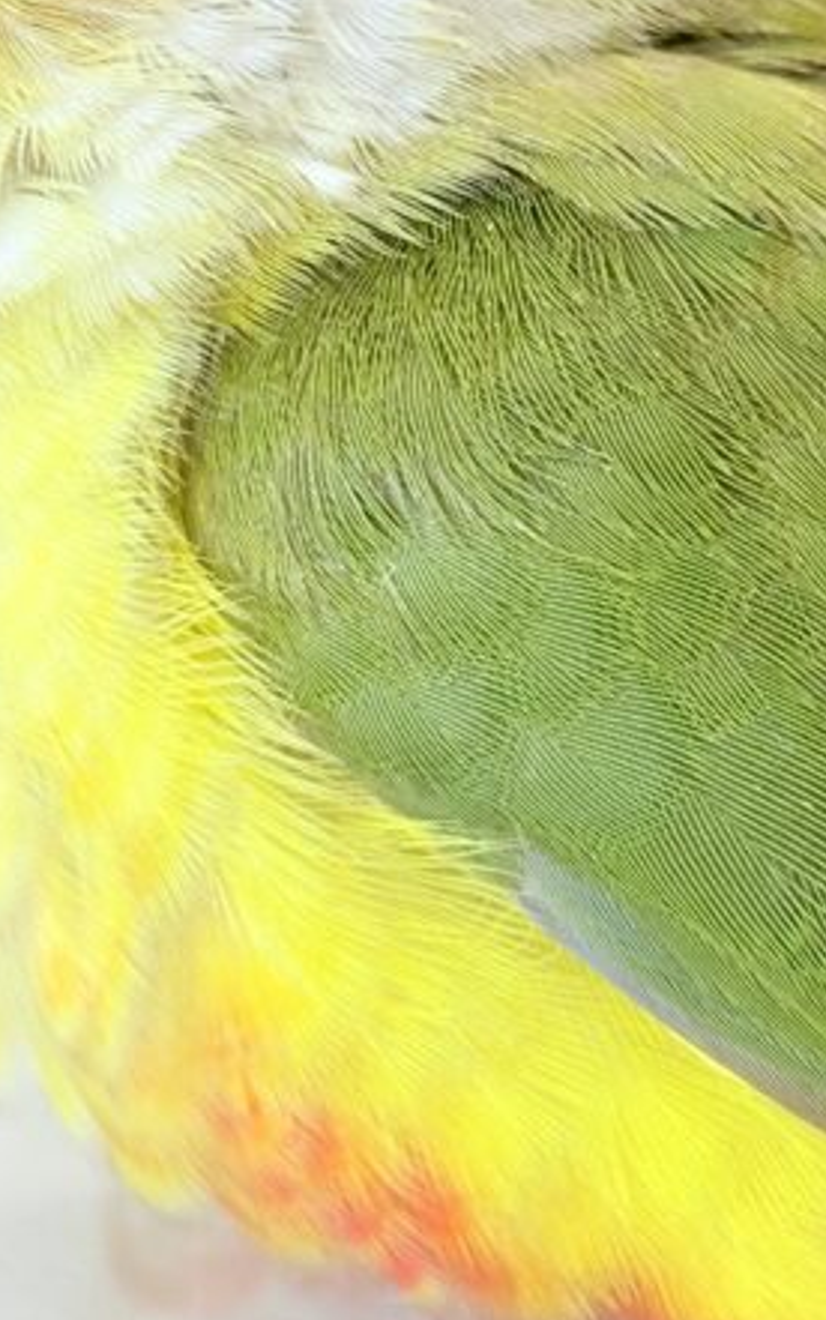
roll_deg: -1.8
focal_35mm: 150
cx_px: 661
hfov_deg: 8.7
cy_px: 332
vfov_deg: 13.9
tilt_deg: -6.9
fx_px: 5397
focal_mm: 5.96
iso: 64
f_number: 1.6
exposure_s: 1/100
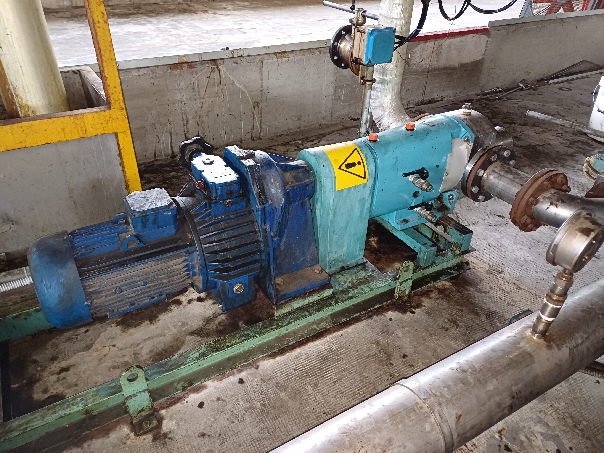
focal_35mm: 25
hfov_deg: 69.4
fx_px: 436
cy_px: 226
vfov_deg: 54.9
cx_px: 302
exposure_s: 1/25
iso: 500
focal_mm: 4.65
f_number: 1.8
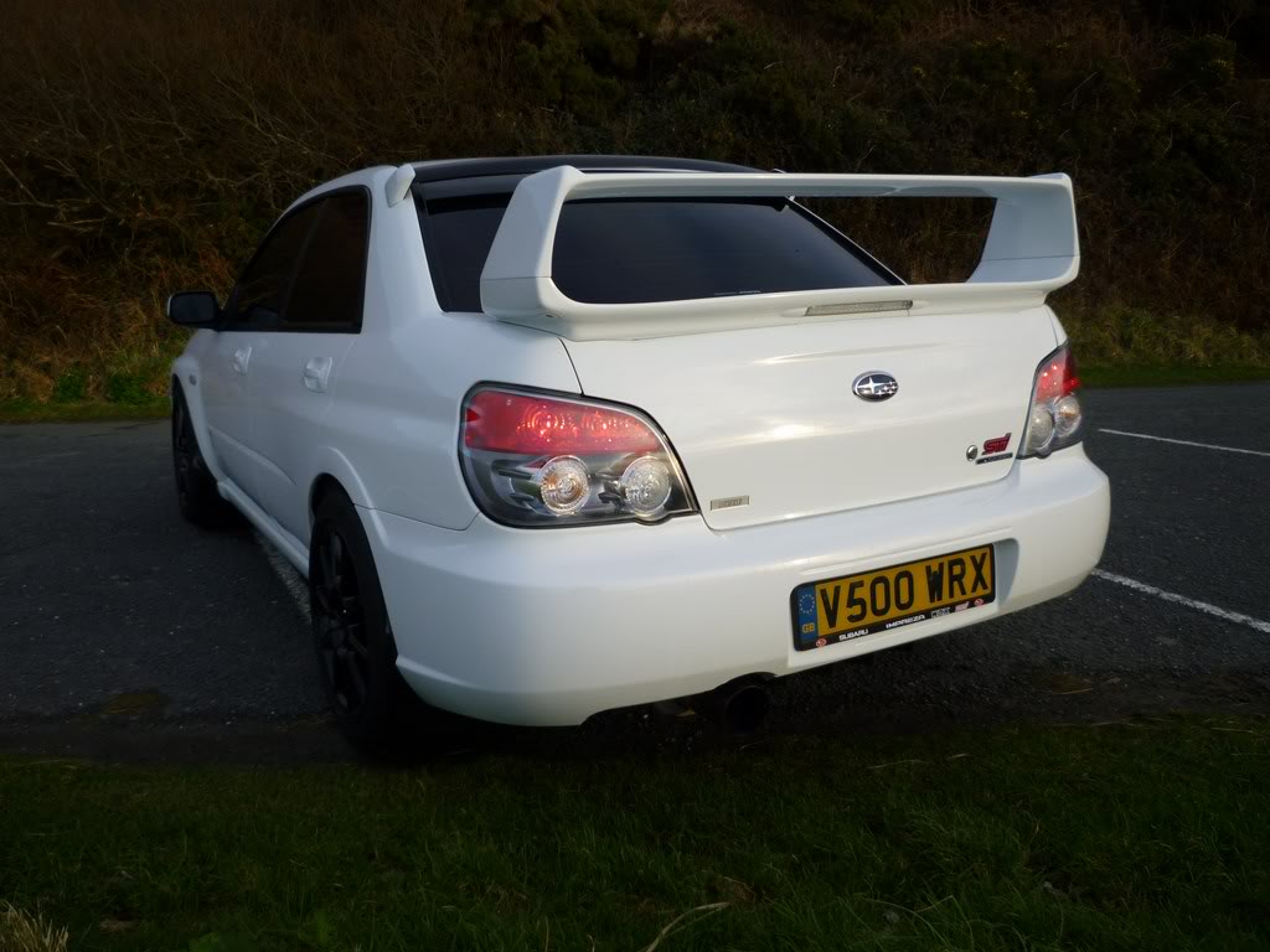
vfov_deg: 48.2
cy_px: 476
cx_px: 635
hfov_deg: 61.7
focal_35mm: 29
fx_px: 1064
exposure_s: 1/250
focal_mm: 5.2
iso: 80
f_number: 3.3
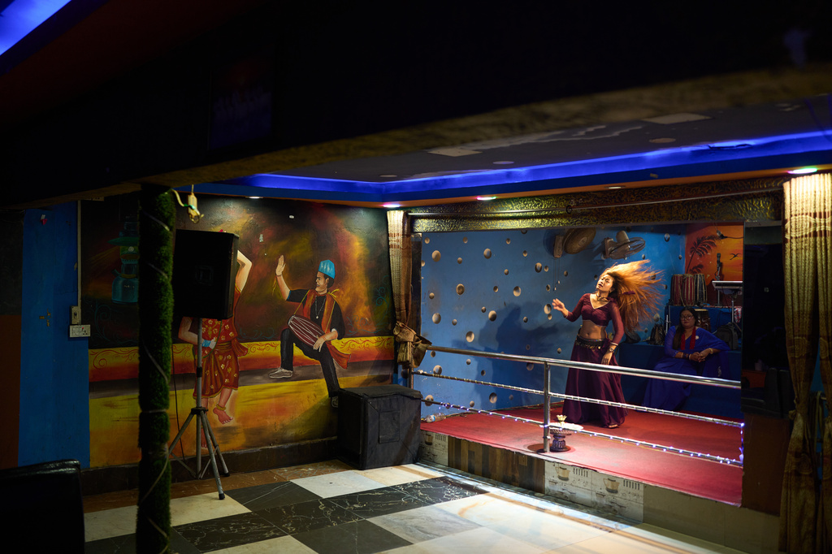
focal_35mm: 35
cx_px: 416
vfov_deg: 37.8
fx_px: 809
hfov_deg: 54.4
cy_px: 277
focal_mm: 35
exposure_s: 1/160
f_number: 2
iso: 1000
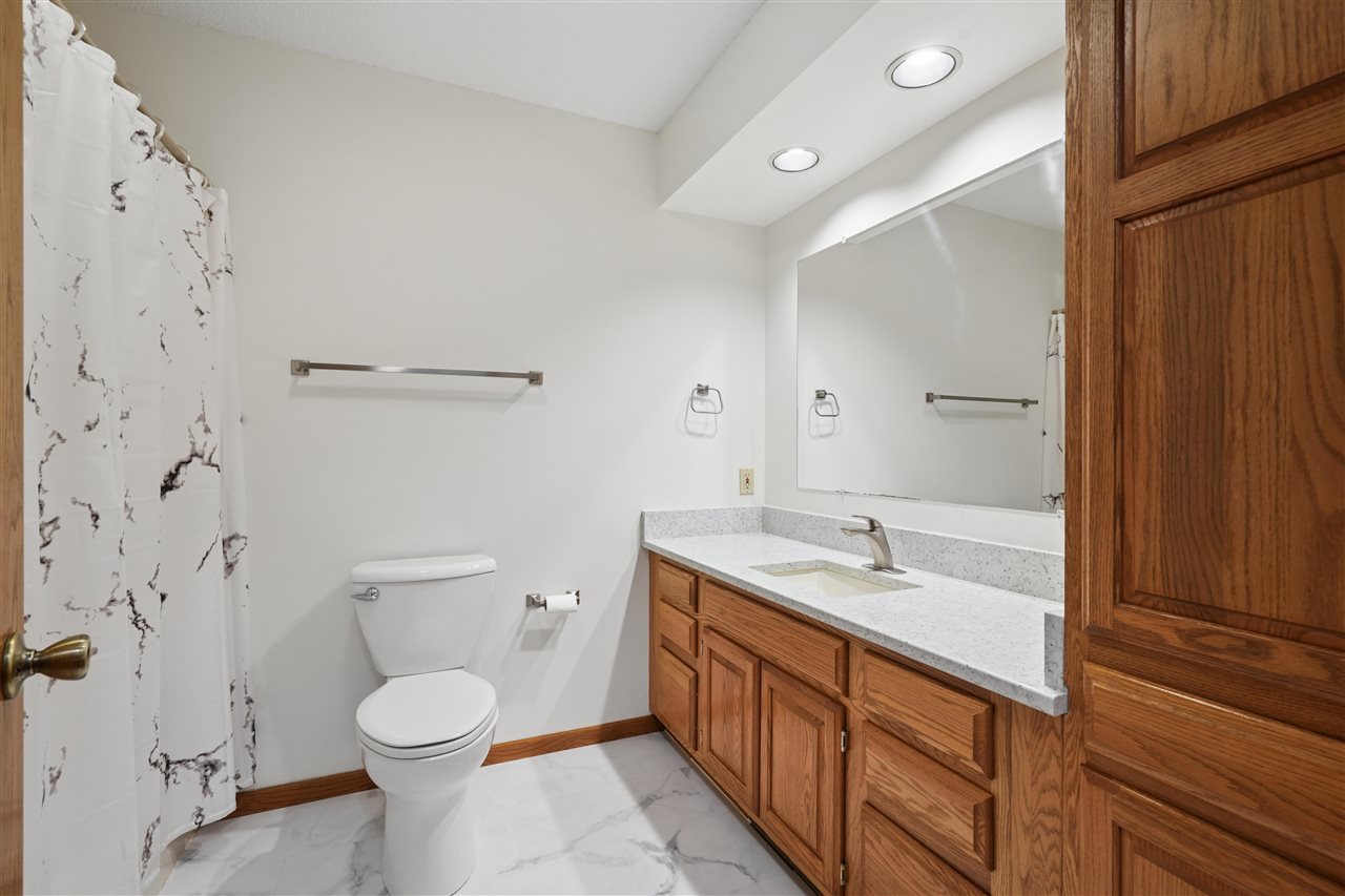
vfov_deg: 73.7
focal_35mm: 16
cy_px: 448
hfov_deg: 96.7
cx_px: 672
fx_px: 598
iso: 400
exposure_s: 1/5
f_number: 10
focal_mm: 16
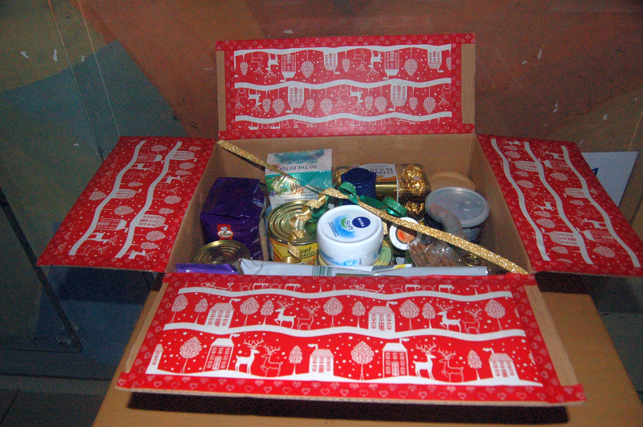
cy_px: 214
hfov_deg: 67.5
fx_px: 481
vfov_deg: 47.8
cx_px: 322
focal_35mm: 27
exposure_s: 1/60
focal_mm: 18
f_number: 4.8
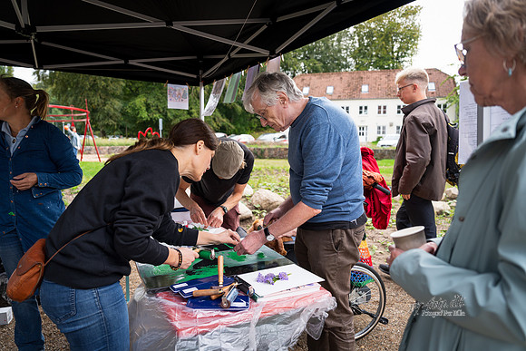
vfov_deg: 53.2
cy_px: 176
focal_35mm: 24
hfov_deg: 73.7
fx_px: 351
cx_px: 263
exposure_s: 1/200
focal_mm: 24
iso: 125
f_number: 2.8
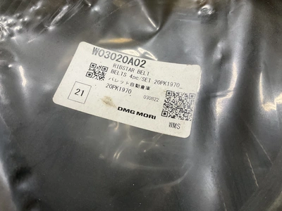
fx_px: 236
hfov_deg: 61.7
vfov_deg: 48.2
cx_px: 141
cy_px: 106
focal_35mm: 29
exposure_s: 1/60
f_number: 1.8
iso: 200
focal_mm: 3
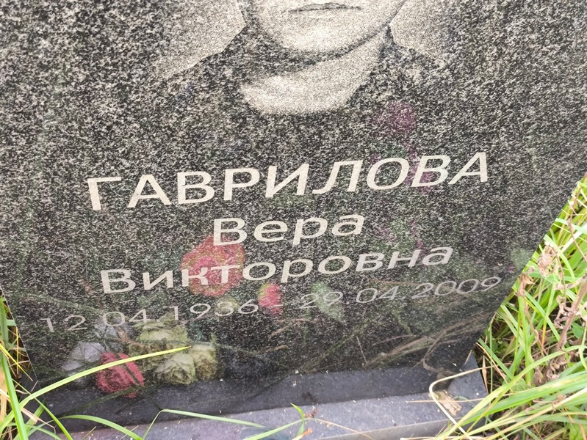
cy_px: 220
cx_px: 294
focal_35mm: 50
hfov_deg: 38.2
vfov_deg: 29.1
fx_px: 848
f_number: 1.7
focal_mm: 4.71
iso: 250
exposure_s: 1/50
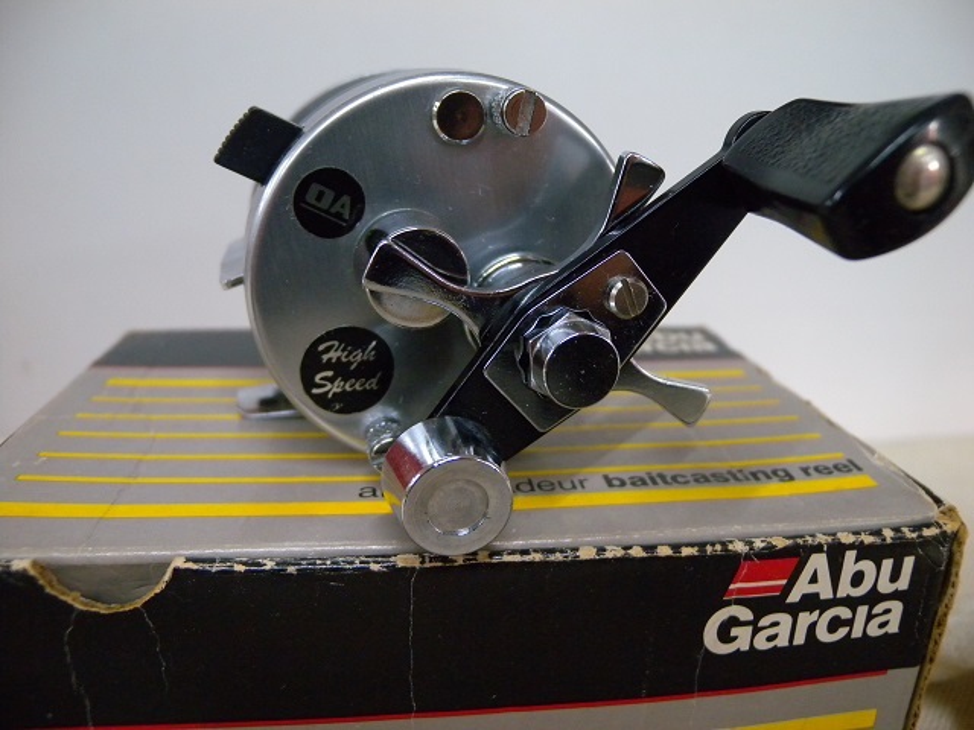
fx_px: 788
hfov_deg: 63.4
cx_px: 487
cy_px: 365
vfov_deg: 49.7
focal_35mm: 28
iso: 400
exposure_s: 1/56.4
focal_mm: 6
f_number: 2.7
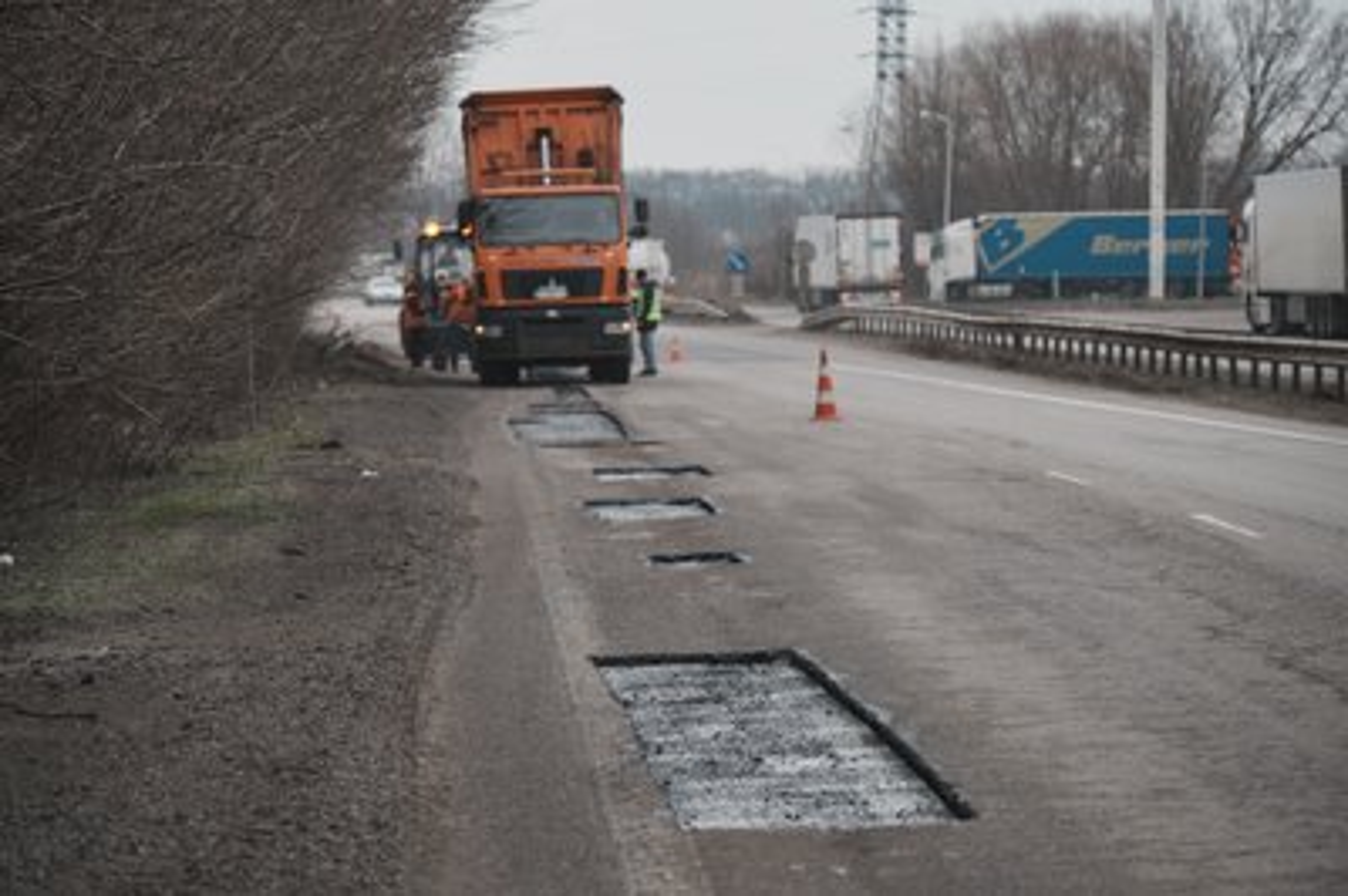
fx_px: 5724
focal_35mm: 153
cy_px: 448
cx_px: 674
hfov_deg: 13.4
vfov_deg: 9.0
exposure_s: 1/500
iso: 100
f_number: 5
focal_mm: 153
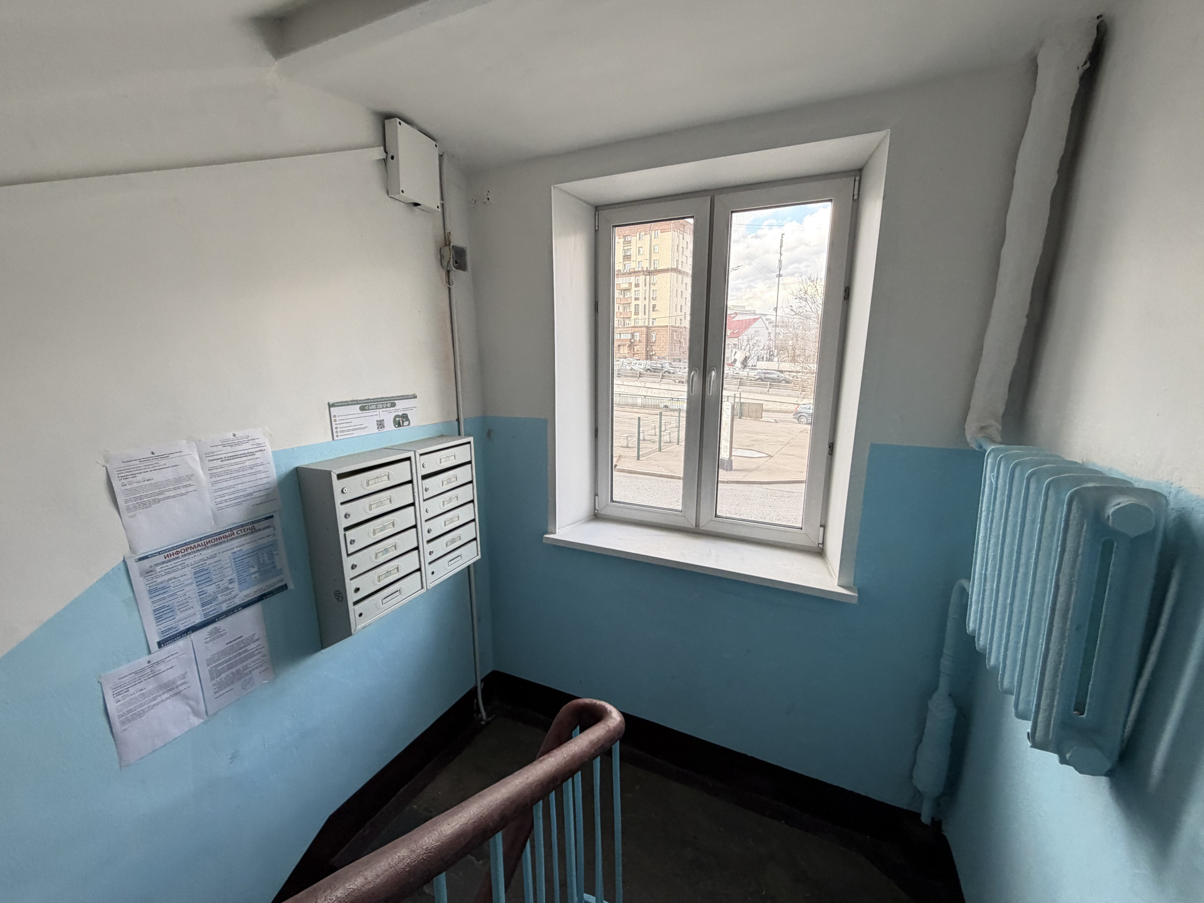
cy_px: 452
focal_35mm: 14
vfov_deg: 85.7
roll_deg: -1.3
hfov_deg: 102.1
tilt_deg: -12.0
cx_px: 602
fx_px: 487
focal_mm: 2.22
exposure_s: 1/121
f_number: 2.2
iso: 125
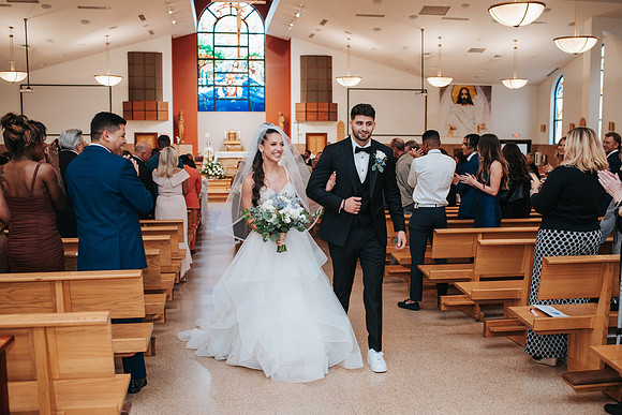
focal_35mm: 37
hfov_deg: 51.9
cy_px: 207
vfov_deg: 36.0
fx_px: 638
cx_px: 323
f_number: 2.8
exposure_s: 1/125
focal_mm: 35
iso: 1000
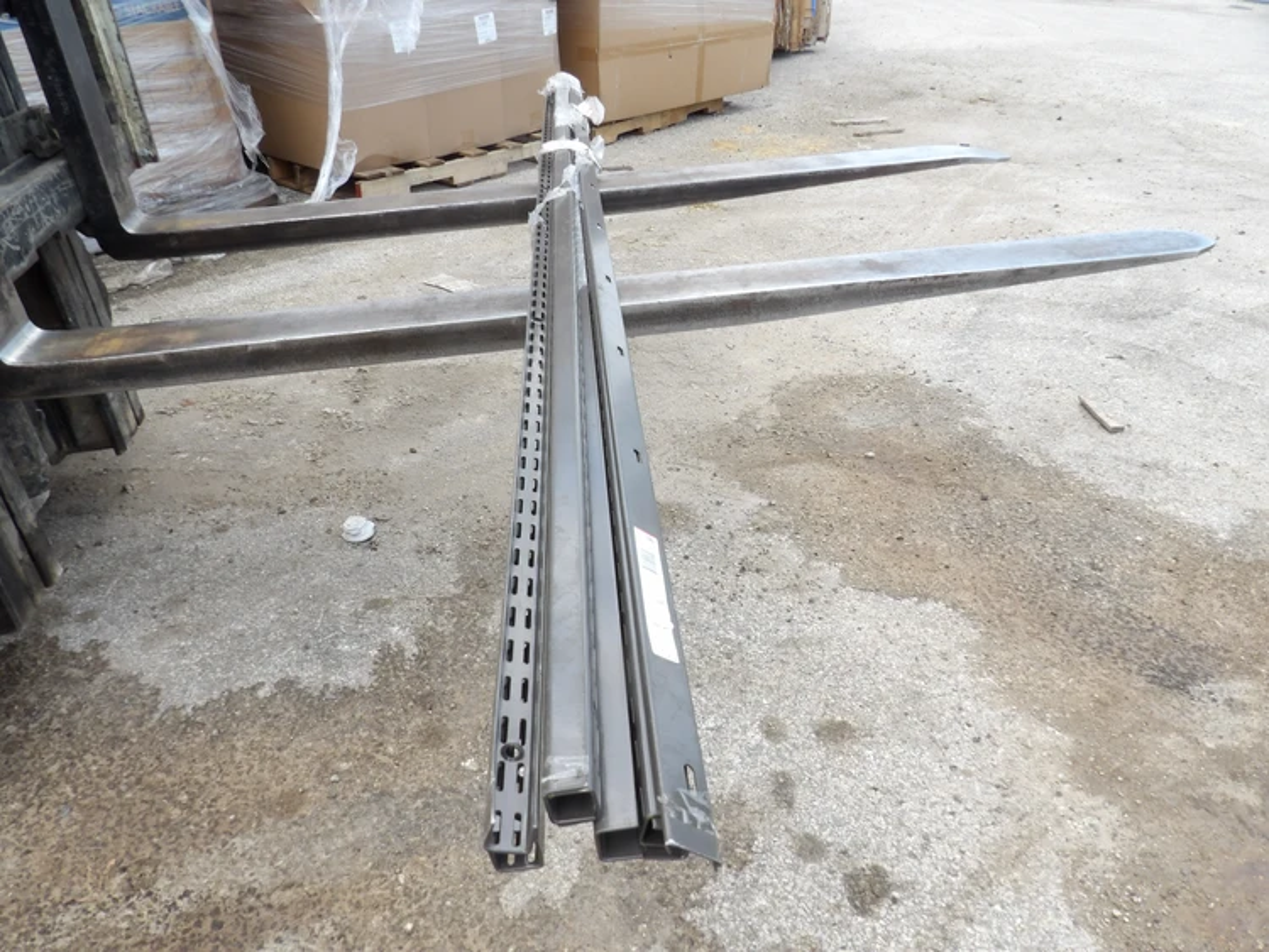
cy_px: 476
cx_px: 634
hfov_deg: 71.6
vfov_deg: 56.8
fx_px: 880
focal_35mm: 24
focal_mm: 4.3
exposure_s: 1/68
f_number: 5.6
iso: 100
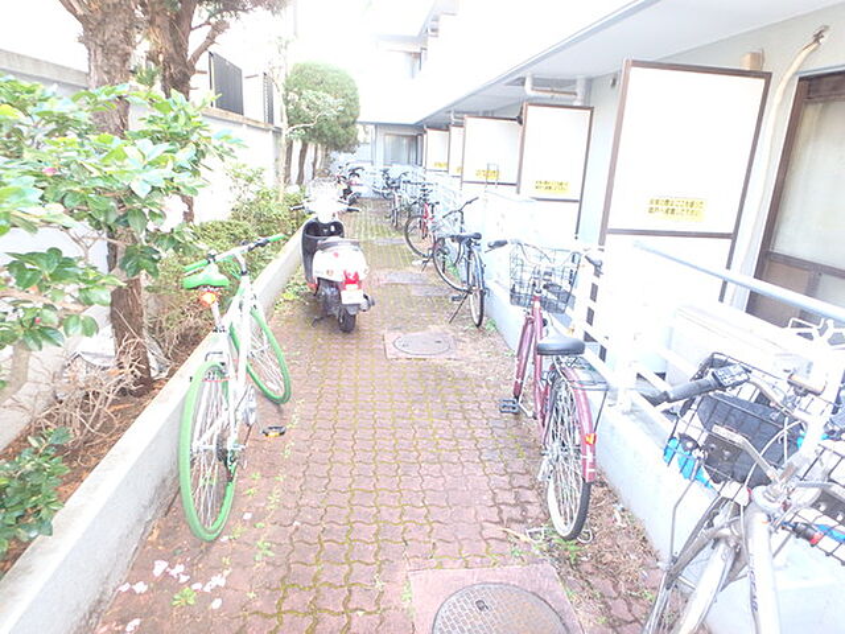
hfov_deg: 79.0
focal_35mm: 21
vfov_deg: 63.4
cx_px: 422
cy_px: 317
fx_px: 513
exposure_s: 1/30
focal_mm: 3.7
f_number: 3.5
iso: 400
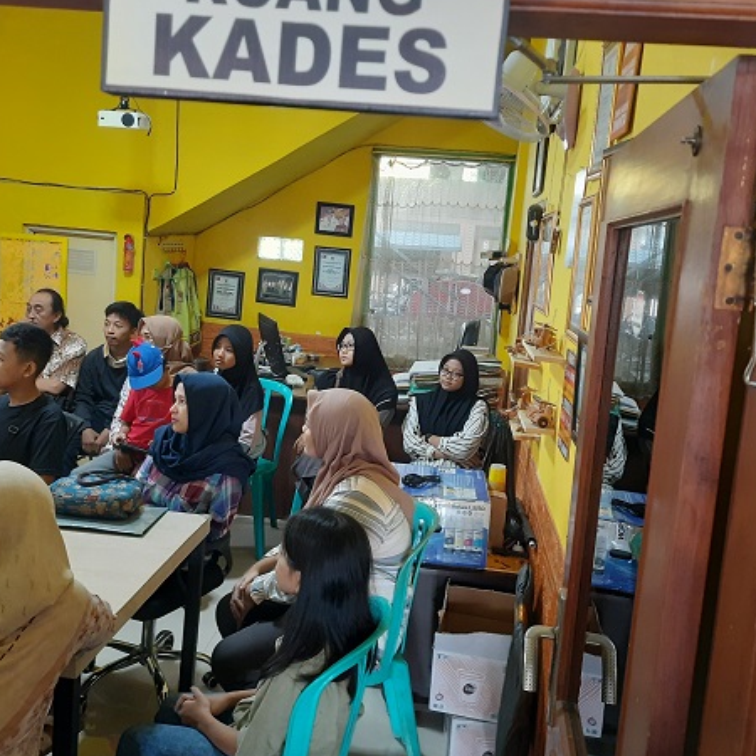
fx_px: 815
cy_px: 342
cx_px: 346
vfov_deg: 49.7
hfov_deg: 49.7
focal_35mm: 33
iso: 640
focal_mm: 5.23
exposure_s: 1/25
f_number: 1.8
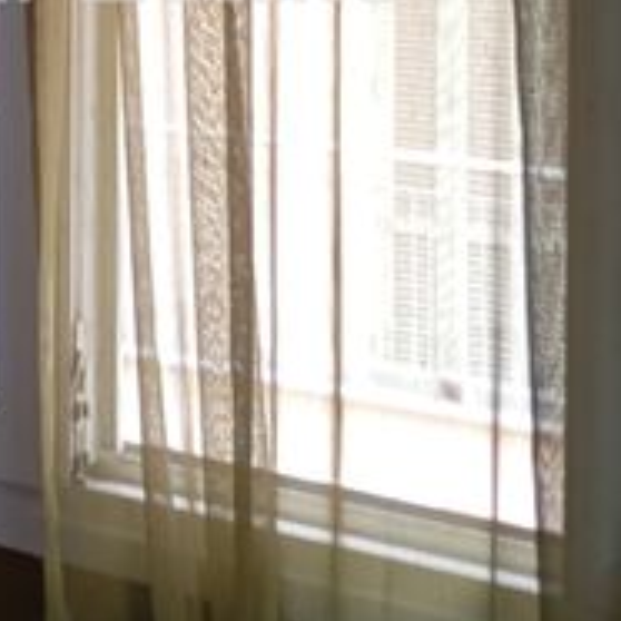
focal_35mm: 85
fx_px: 1725
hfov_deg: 19.7
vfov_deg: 19.3
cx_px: -20
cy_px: -120
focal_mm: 4.27
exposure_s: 1/33.3
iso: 1025
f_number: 1.8
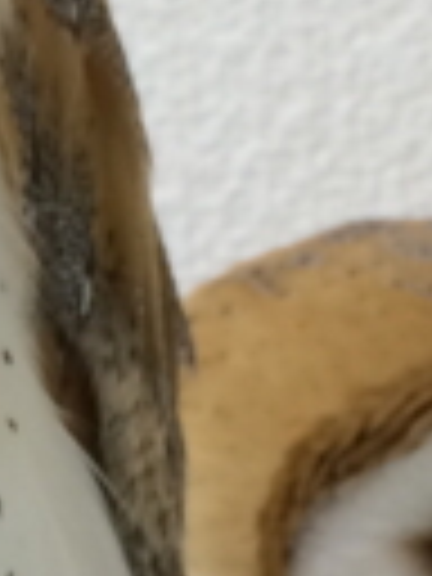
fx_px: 3112
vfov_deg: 10.5
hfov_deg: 7.7
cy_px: 454
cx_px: -342
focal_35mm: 187
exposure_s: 1/30
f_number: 2.2
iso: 80
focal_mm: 4.12
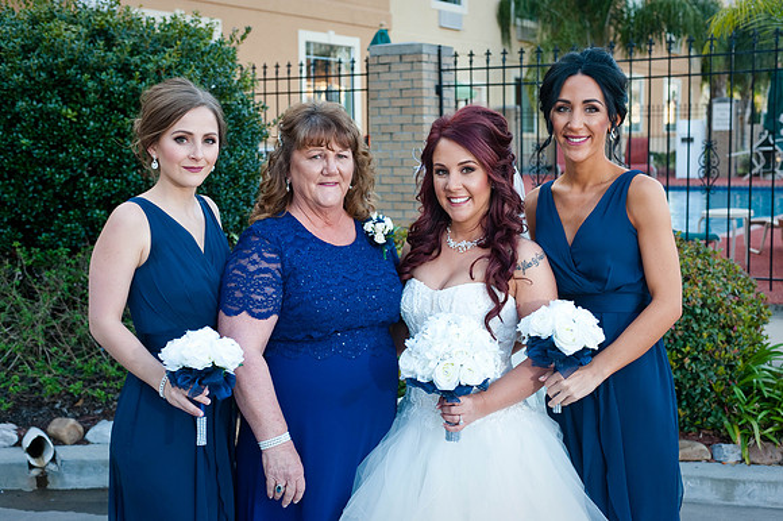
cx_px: 392
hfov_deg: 41.1
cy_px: 260
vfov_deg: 28.0
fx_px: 1043
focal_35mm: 48
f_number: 5.6
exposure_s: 1/125
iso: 320
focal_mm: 48
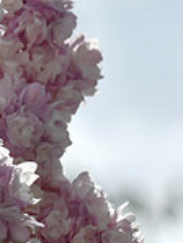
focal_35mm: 562
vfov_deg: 3.5
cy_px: 17
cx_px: -209
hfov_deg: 2.6
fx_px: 3956
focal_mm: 100
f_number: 9
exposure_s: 1/640
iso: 100
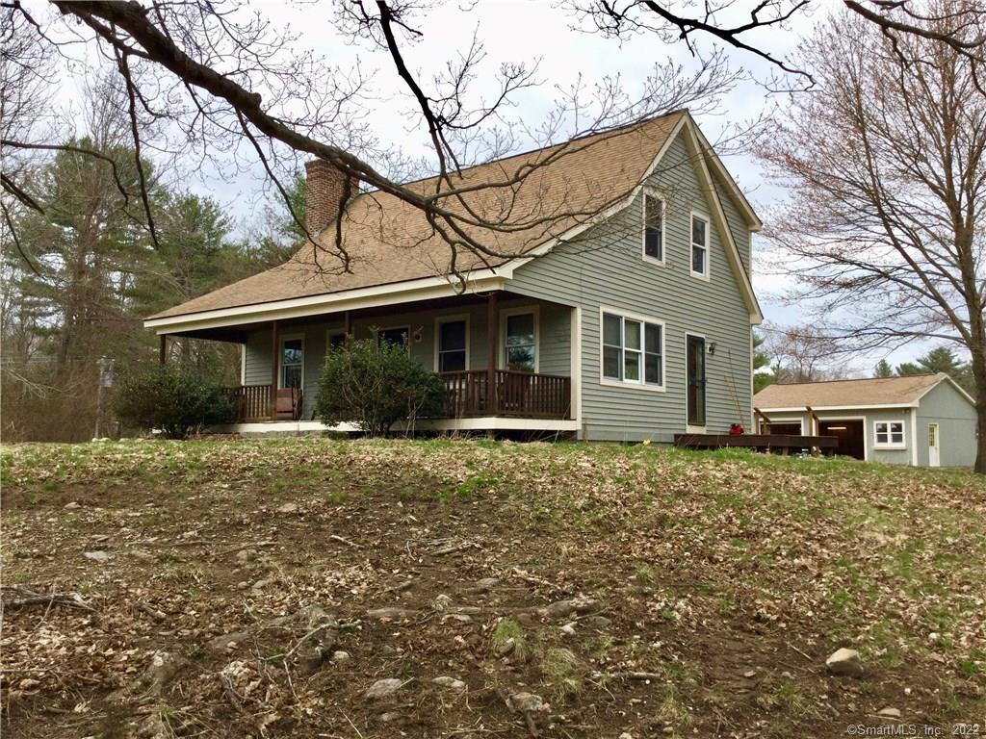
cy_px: 370
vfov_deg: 45.4
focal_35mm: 31
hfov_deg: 58.4
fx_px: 883
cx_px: 493
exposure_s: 1/318
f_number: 2.4
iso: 25
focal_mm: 3.3
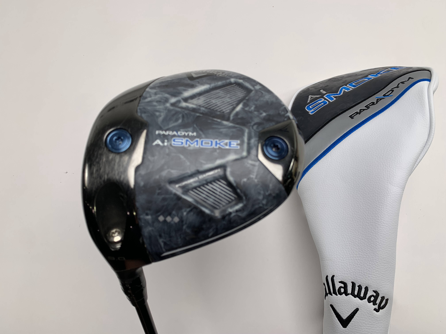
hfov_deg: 67.3
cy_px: 167
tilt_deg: -70.9
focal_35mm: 26
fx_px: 335
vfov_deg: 53.1
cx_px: 223
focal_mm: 4.25
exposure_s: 1/229
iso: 25
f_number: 1.8
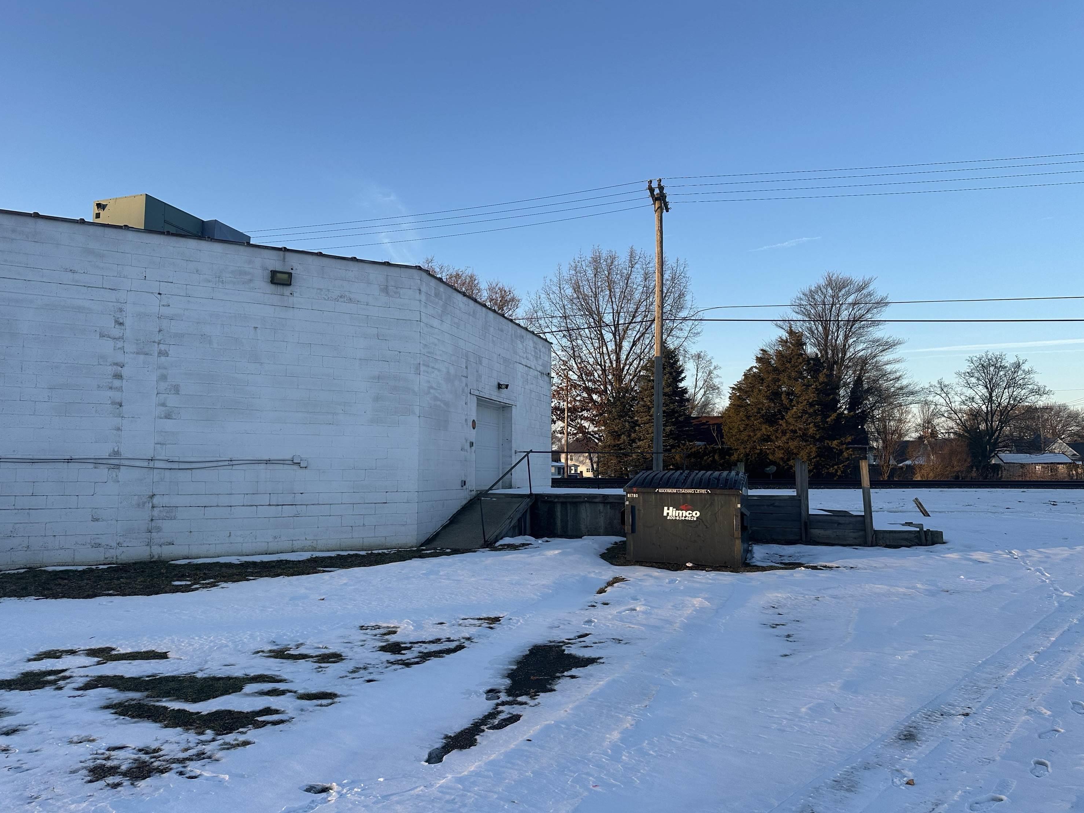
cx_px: 529
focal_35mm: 25
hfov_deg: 69.4
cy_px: 413
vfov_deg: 54.9
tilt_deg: +4.8
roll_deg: +0.0
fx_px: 783
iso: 80
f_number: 1.78
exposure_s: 1/1517
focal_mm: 6.86
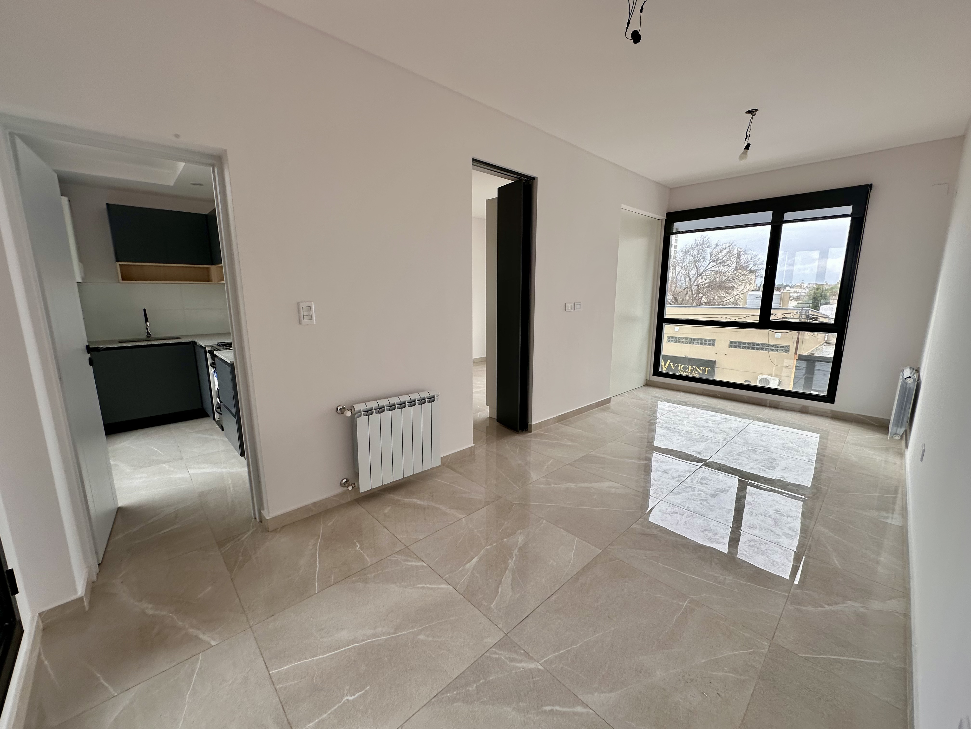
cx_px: 486
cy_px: 364
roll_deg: +0.8
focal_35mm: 14
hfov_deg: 102.1
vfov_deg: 85.7
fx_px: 393
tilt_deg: -9.0
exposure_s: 1/103
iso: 40
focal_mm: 2.22
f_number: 2.2
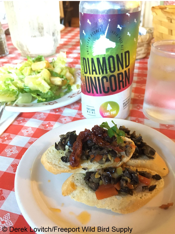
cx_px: 88
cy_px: 117
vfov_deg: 61.7
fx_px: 195
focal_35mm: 29
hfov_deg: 48.2
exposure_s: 1/15
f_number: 2.2
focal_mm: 4.15
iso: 320
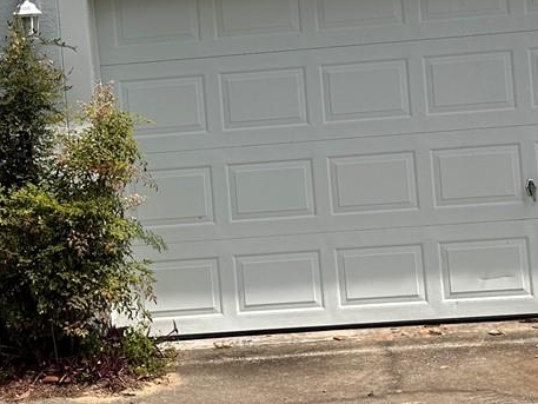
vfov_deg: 17.5
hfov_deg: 23.1
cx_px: 138
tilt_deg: -0.1
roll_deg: +4.3
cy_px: 93
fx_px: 1306
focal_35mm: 84
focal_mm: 6.86
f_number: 1.78
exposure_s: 1/5848
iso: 80
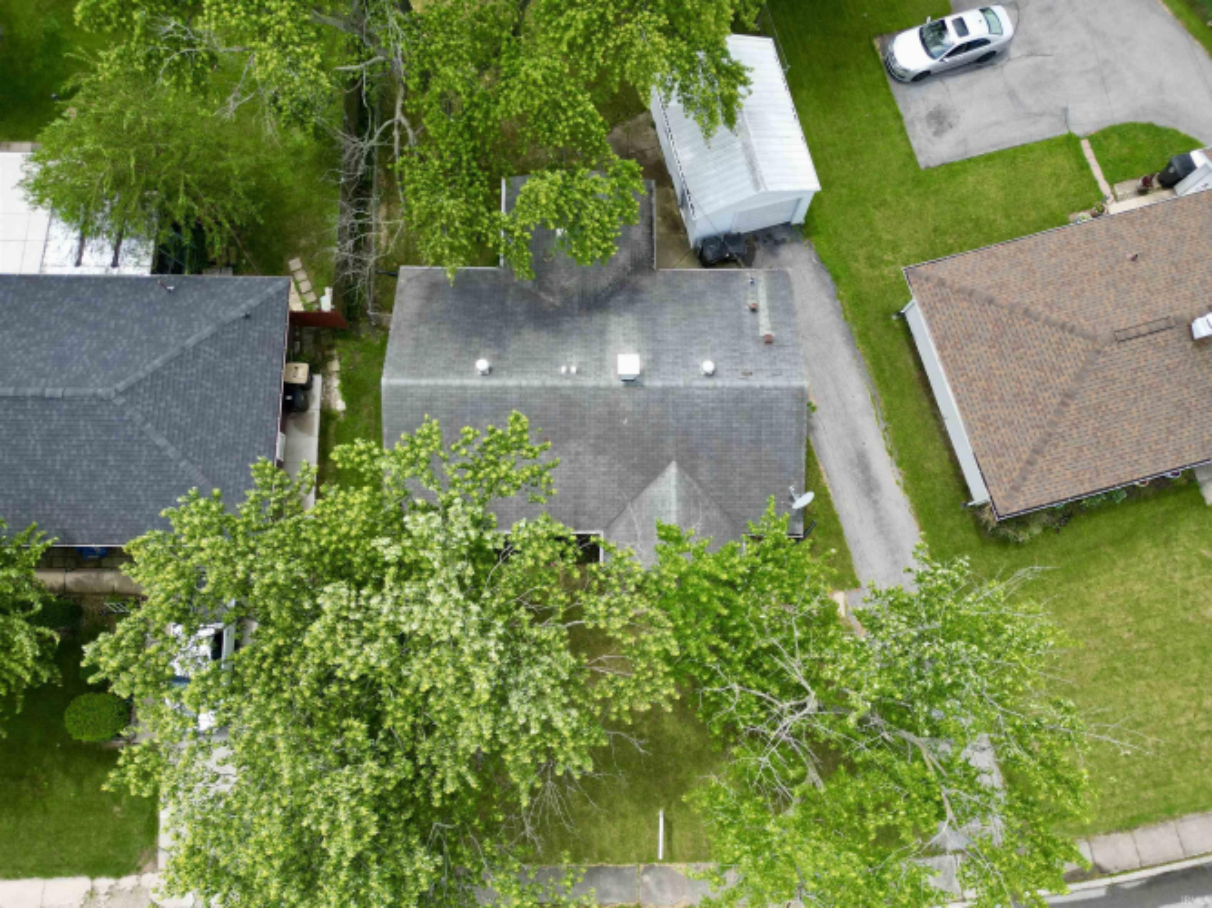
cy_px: 454
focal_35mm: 24
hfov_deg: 71.6
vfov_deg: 56.8
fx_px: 840
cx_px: 606
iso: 100
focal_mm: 6.72
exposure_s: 1/1250
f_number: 1.7
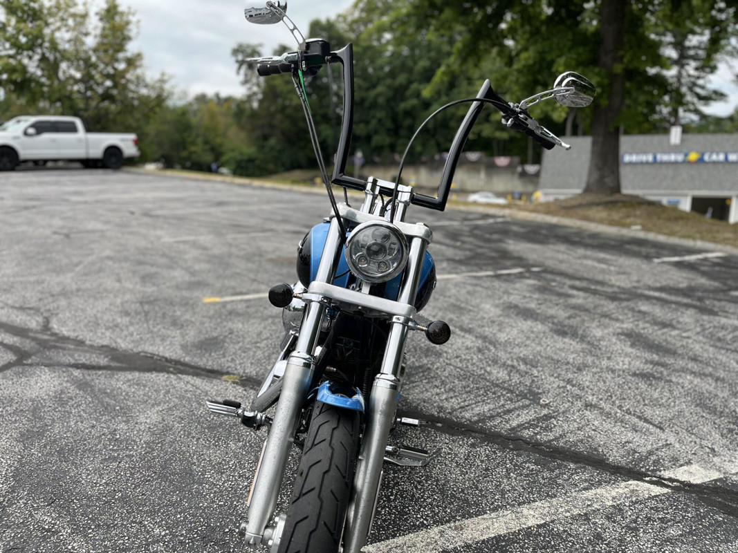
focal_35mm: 26
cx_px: 369
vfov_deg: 53.1
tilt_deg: -14.1
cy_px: 276
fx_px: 554
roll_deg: +1.2
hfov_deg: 67.3
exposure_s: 1/787
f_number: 1.6
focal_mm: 5.1
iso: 50
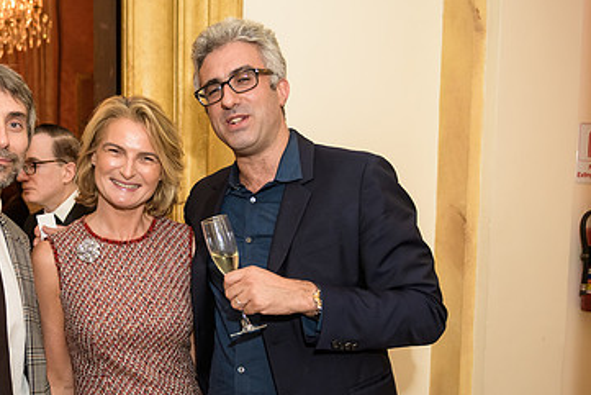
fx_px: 739
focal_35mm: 45
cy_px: 258
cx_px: 136
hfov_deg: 42.0
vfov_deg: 29.7
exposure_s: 1/125
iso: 1000
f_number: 3.2
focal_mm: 28
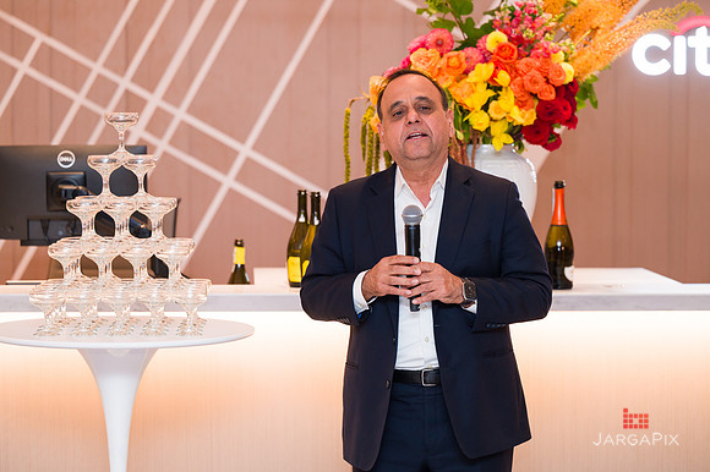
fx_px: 2156
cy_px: 224
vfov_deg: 12.5
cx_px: 354
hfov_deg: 18.7
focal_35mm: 109
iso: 800
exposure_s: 1/160
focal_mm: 102
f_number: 3.2
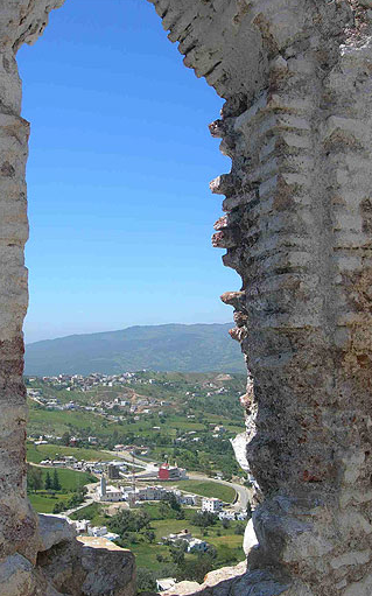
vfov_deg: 48.2
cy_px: 299
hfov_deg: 31.2
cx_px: 152
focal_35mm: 41
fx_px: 666
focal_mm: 7.8
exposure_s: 1/444
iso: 50
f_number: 4.8
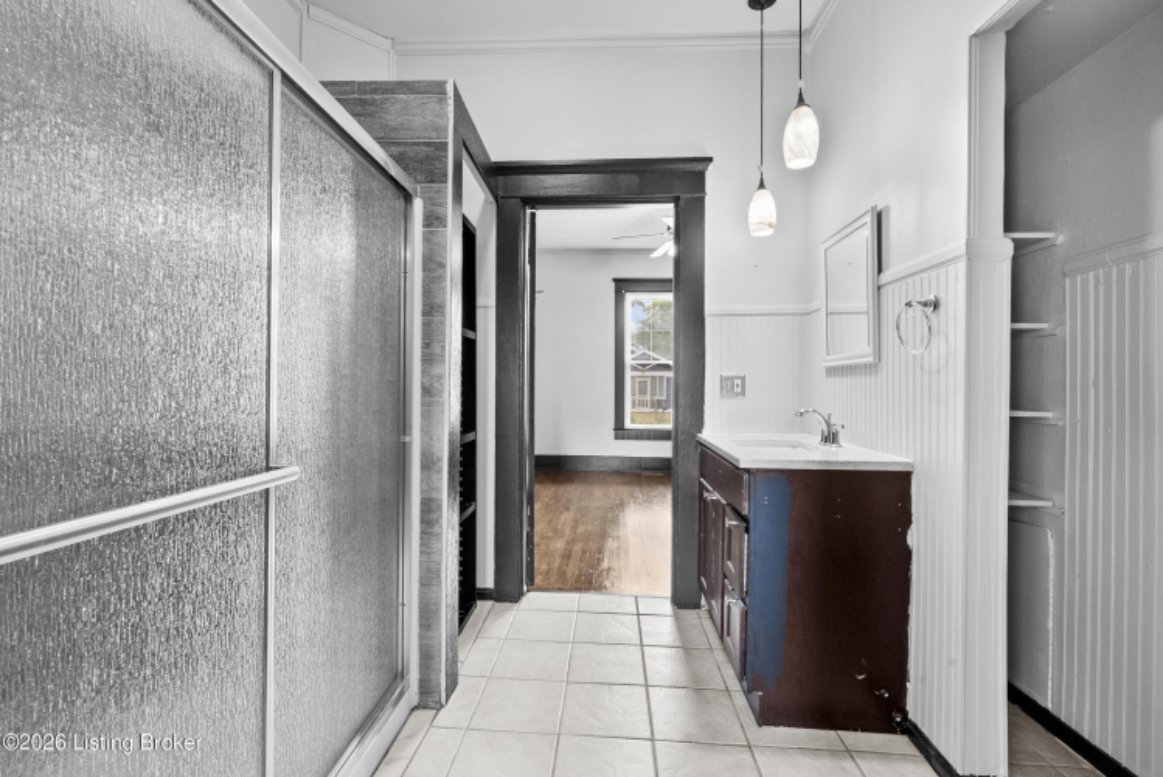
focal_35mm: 16
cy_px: 388
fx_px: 517
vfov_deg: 73.8
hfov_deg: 96.7
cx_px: 582
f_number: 11
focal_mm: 16
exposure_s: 1/2
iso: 1000
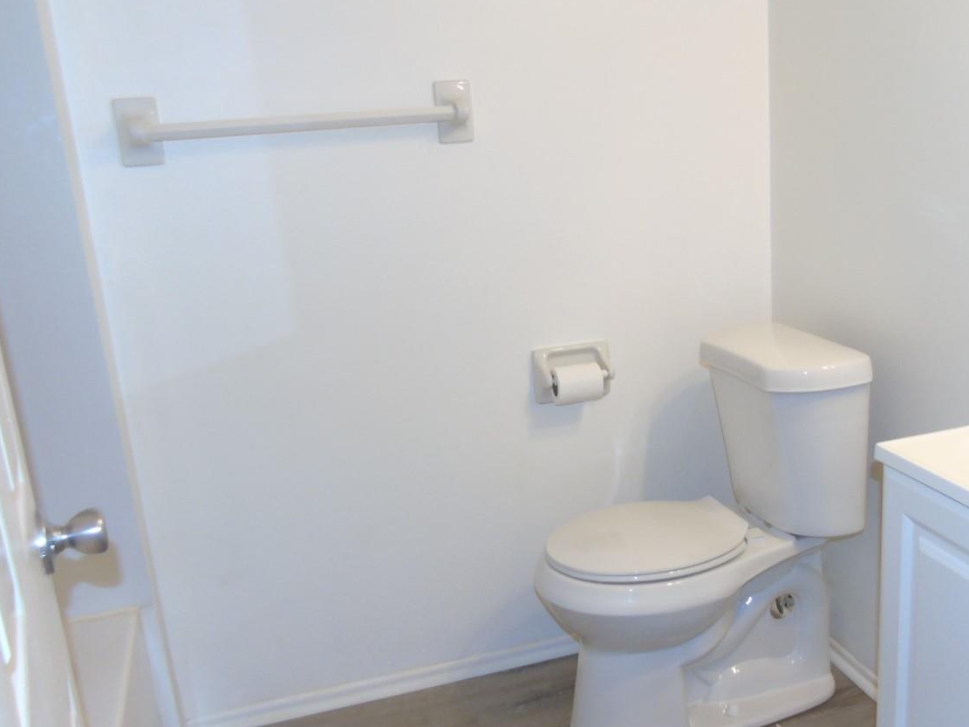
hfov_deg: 50.7
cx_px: 625
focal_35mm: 36
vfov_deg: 39.6
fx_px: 1008
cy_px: 394
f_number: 3.4
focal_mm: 4.4
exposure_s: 1/30
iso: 200
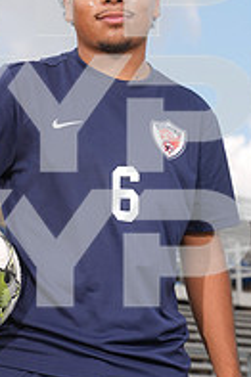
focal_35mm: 160
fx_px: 1676
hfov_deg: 8.6
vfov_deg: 12.8
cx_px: 105
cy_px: 115
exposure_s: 1/200
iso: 80
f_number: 7.1
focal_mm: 70
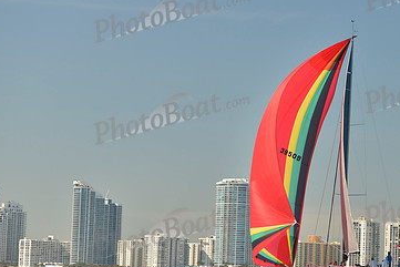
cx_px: 308
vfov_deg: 9.9
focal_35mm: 138
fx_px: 1534
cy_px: 158
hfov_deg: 14.8
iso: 200
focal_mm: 86
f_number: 5.6
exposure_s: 1/640
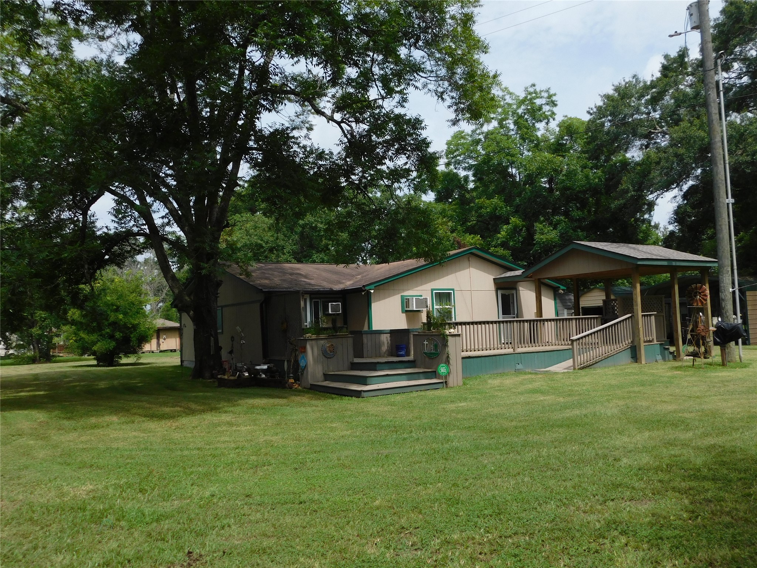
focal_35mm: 30
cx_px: 378
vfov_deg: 46.8
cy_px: 284
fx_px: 656
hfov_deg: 60.0
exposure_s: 1/400
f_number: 6.4
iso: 125
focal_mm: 5.3
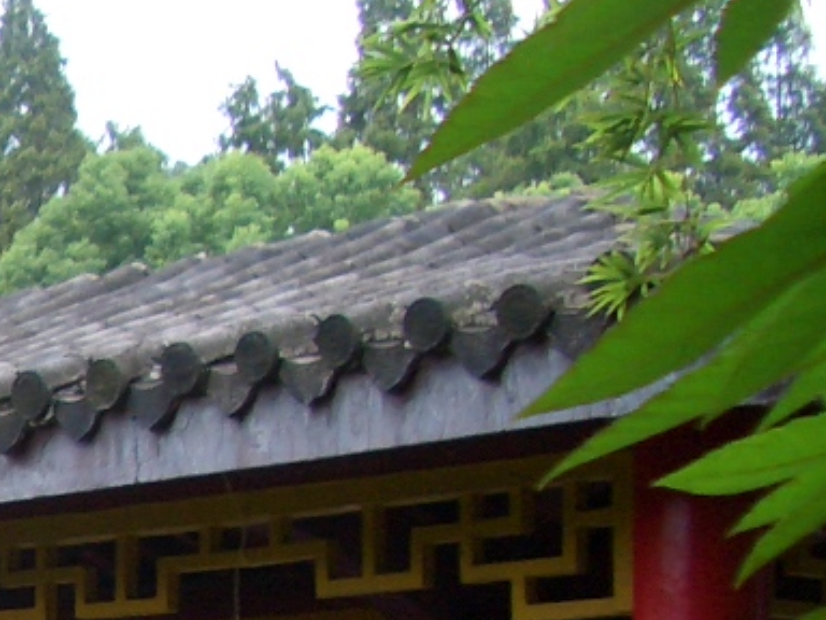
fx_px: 3484
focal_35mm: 146
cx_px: -893
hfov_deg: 11.9
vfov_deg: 10.0
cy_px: 814
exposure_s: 1/250
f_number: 2.6
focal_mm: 5.8
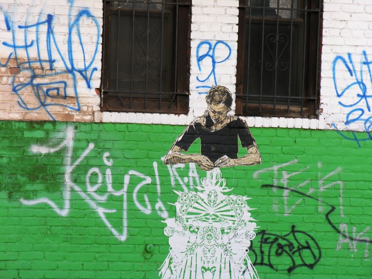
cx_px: 186
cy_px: 140
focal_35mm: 209
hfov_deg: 9.5
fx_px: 2246
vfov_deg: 7.1
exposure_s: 1/82
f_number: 4.2
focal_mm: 53.3
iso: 50
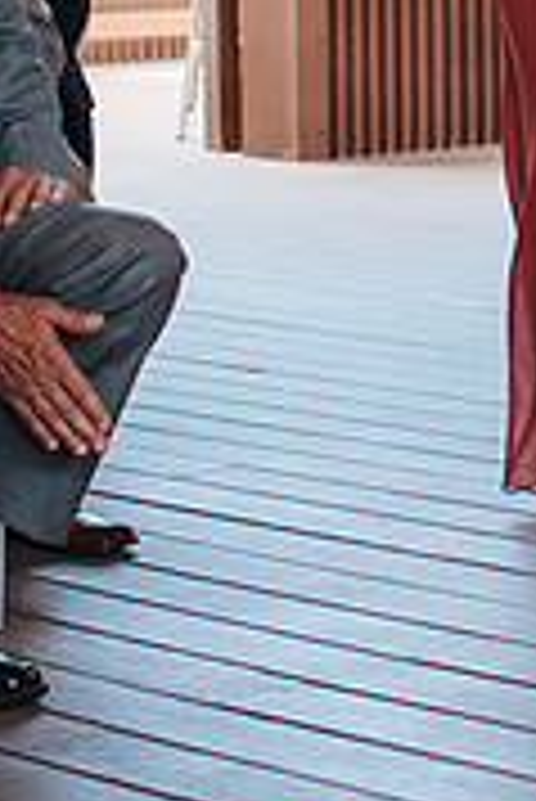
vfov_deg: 11.7
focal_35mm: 169
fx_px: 3767
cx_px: 799
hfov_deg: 8.0
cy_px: -301
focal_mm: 35
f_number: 3.2
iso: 180
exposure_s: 1/125
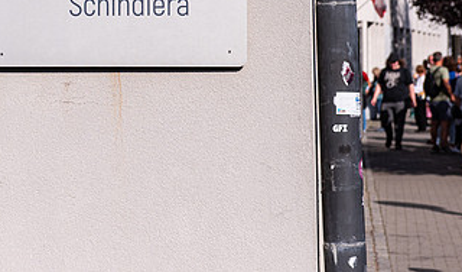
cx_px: 81
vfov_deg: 8.0
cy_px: -47
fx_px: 1919
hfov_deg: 13.6
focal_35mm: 155
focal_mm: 70
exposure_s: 1/3200
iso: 400
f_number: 5.6
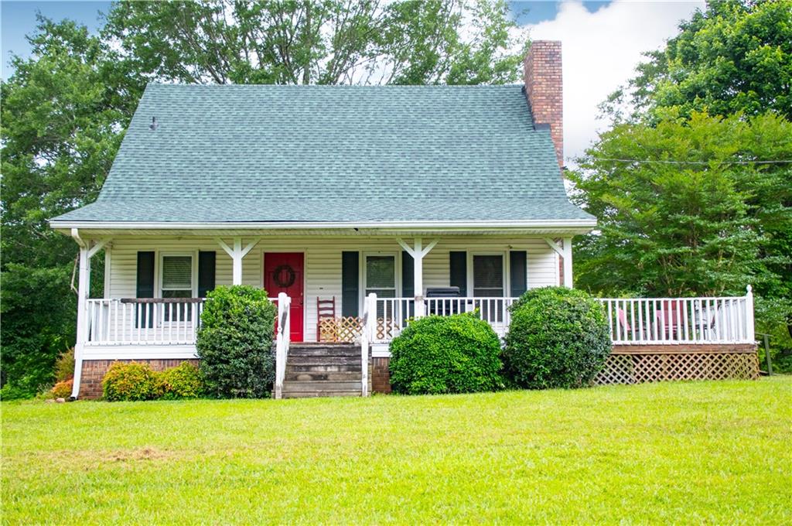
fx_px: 989
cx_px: 396
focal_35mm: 45
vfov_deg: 29.8
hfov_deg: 43.7
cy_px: 263
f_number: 4
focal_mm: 30
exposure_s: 1/320
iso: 200
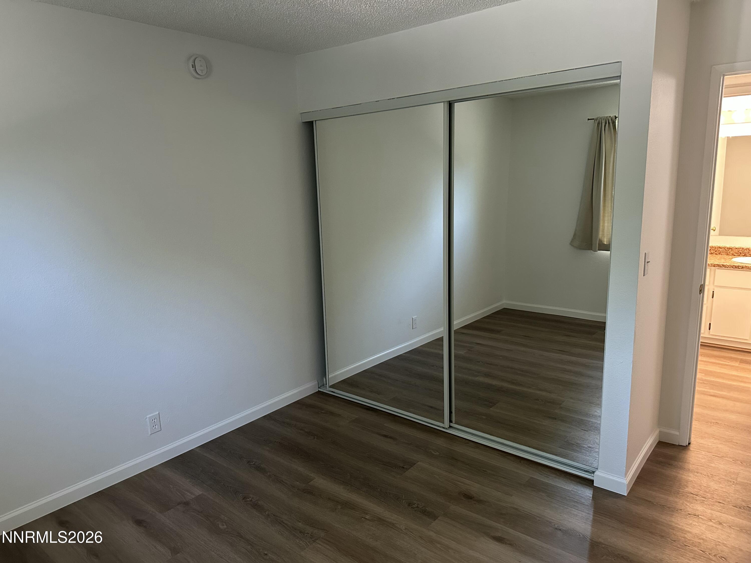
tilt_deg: -11.0
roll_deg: +1.0
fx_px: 521
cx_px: 376
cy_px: 282
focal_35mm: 24
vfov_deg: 56.8
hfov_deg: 71.6
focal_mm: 6.86
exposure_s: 1/60
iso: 500
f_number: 1.78
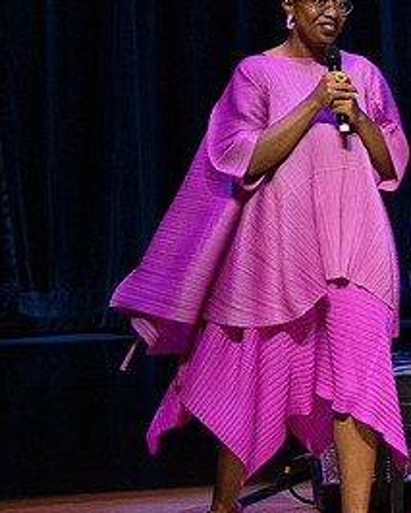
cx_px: 456
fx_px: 11276
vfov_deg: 2.6
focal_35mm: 742
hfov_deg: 2.1
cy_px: 222
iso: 4000
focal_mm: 300
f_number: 9
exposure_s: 1/320
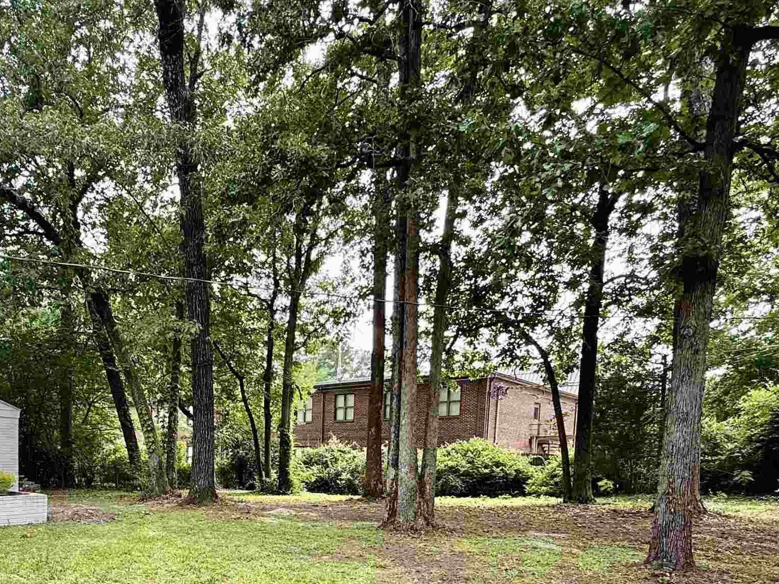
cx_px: 245
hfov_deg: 61.5
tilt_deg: -5.7
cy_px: 521
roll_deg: -1.4
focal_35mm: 28
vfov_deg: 45.3
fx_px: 630
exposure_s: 1/270
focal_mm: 2.22
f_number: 2.2
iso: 64
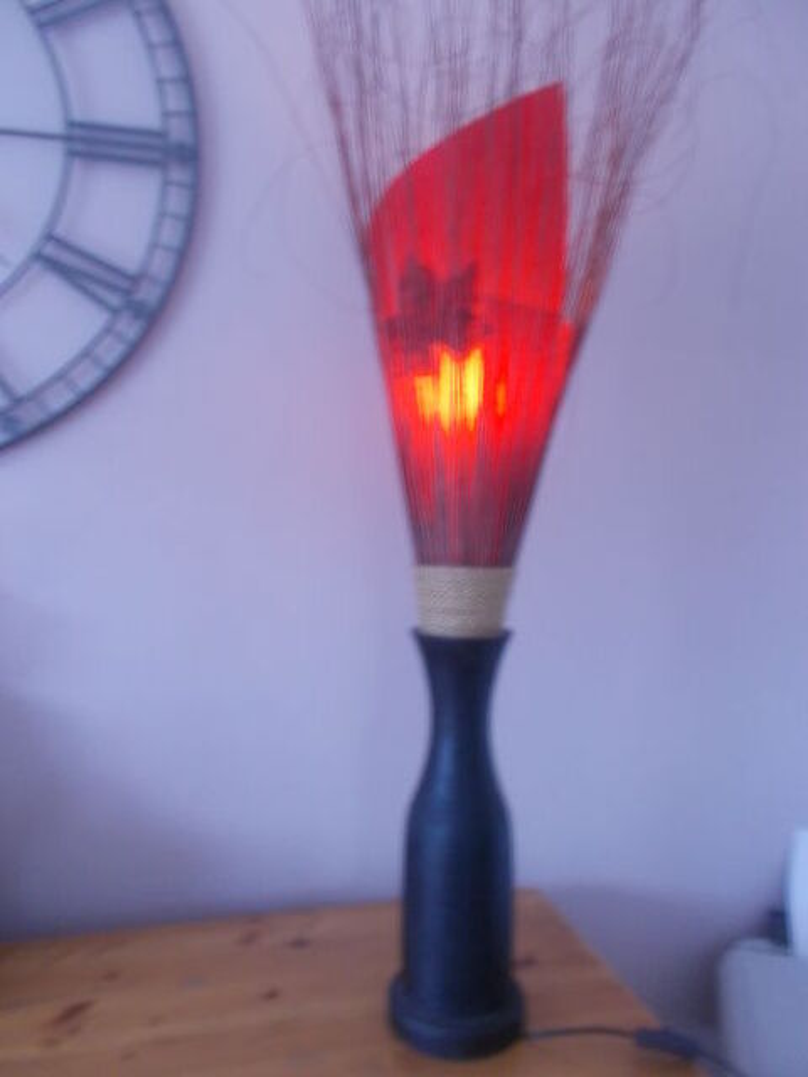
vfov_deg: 67.3
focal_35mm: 26
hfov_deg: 53.1
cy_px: 538
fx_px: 809
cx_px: 404
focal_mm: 4.6
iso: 200
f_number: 3.2
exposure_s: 1/6
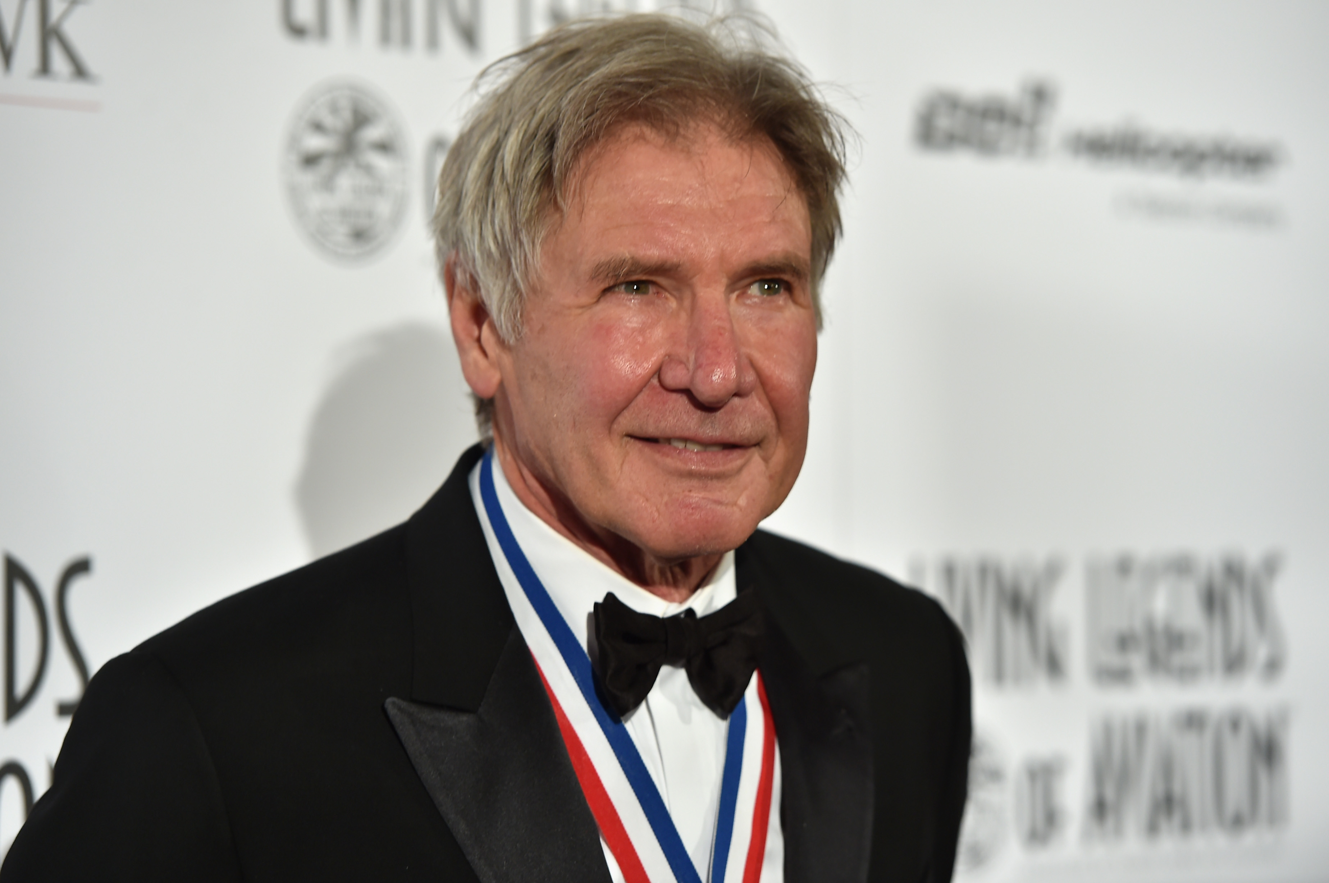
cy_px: 442
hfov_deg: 13.7
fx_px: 5532
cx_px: 664
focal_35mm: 150
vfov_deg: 9.1
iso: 1250
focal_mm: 150
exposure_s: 1/250
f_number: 4
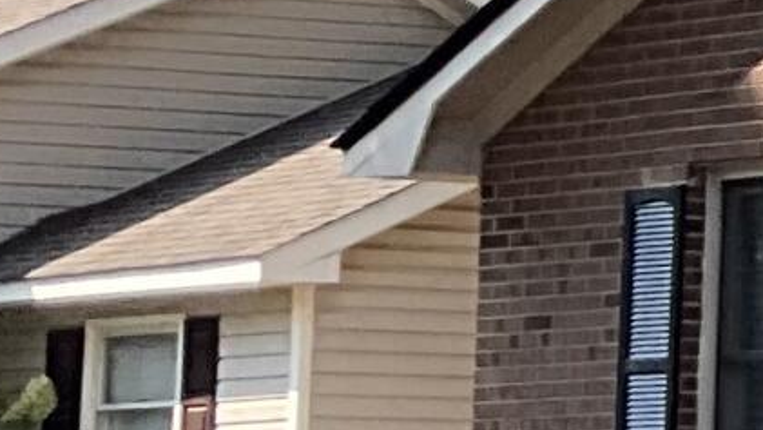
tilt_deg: +6.9
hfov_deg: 7.7
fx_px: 4553
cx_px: 2633
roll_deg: +1.2
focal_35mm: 225
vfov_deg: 5.4
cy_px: -18
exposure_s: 1/574
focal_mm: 3
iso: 25
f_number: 1.8
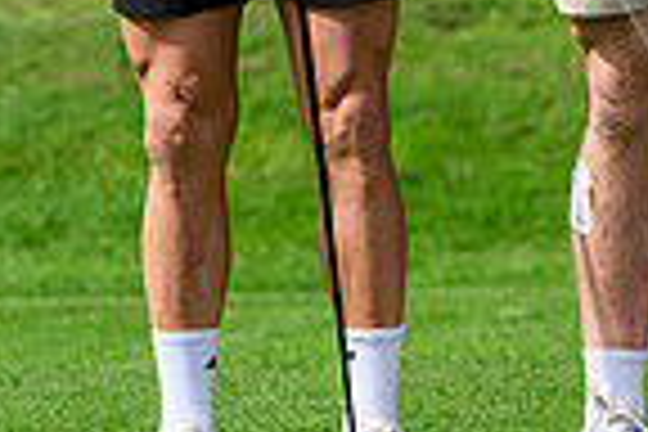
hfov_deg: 2.8
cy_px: -189
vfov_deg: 1.9
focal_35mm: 725
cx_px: 1022
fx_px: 13049
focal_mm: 160
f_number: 4
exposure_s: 1/2500
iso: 500
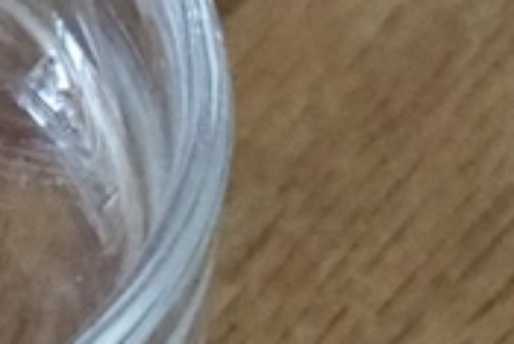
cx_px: -790
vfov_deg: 3.1
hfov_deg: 4.6
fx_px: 6259
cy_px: -137
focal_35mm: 438
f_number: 4.5
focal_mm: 40
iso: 6400
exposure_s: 1/80
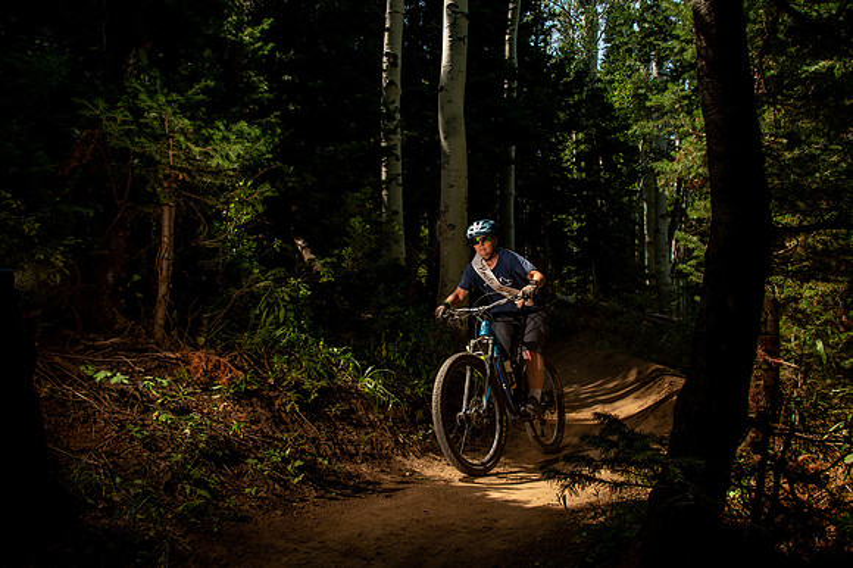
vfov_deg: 46.4
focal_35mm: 28
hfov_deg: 65.5
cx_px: 426
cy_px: 284
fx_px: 663
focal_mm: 28
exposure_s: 1/400
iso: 500
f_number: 11
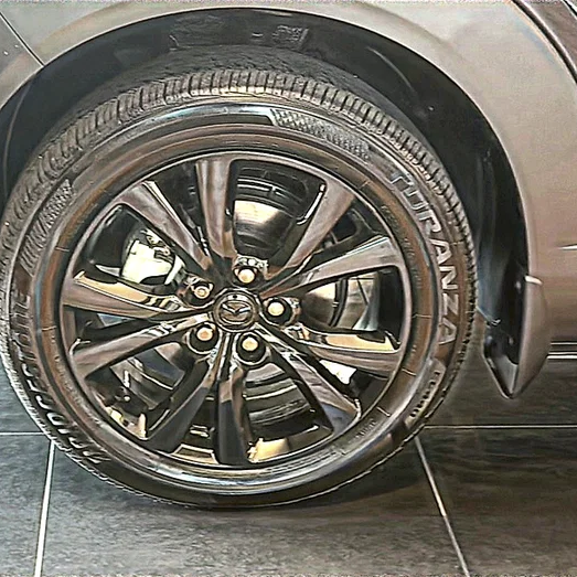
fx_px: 1094
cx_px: 225
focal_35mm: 58
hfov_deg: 29.5
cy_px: 288
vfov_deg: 29.6
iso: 200
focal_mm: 6.86
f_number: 1.78
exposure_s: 1/40
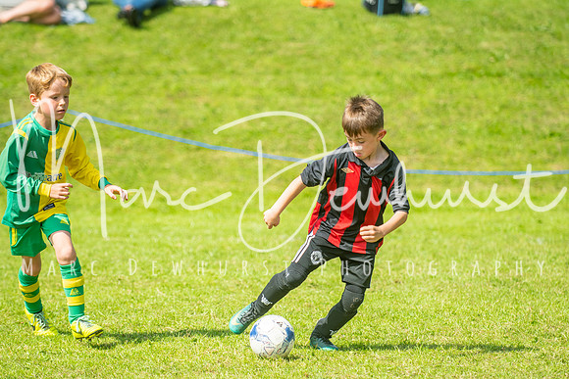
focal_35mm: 255
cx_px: 284
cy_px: 190
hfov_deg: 8.1
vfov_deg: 5.4
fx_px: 4031
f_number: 3.2
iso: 250
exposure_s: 1/2500
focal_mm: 170
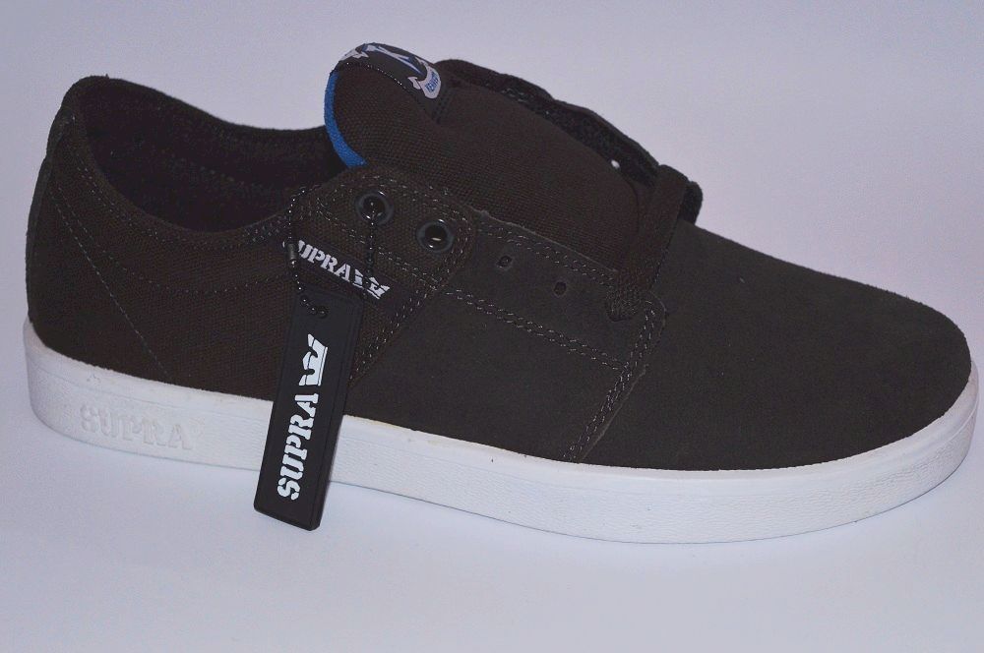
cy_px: 326
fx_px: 2252
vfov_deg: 16.5
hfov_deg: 24.6
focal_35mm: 82
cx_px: 492
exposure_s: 1/100
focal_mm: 55
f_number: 5.6
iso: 1250
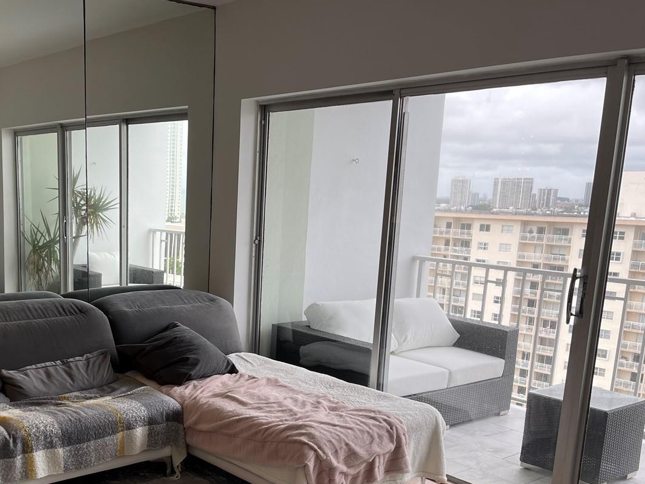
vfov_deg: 36.1
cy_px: 350
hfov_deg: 47.1
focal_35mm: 39
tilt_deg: -12.9
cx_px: 218
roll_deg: -1.4
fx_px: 727
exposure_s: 1/337
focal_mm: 5.1
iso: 32
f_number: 1.6
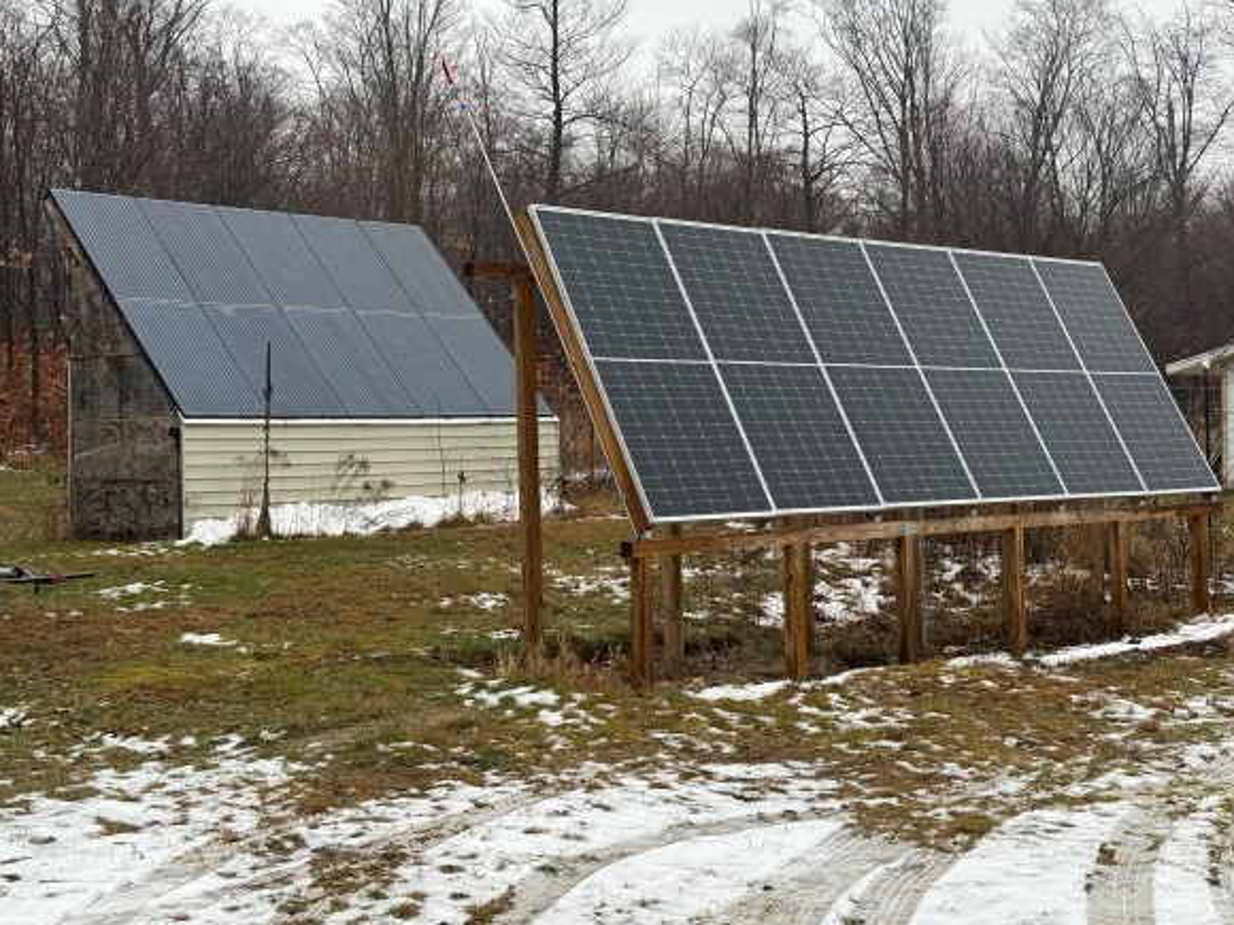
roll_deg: +0.8
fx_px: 1889
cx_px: 594
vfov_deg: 27.5
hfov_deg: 36.2
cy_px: 421
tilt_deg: +0.4
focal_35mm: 53
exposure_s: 1/101
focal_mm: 6.76
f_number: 1.78
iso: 100
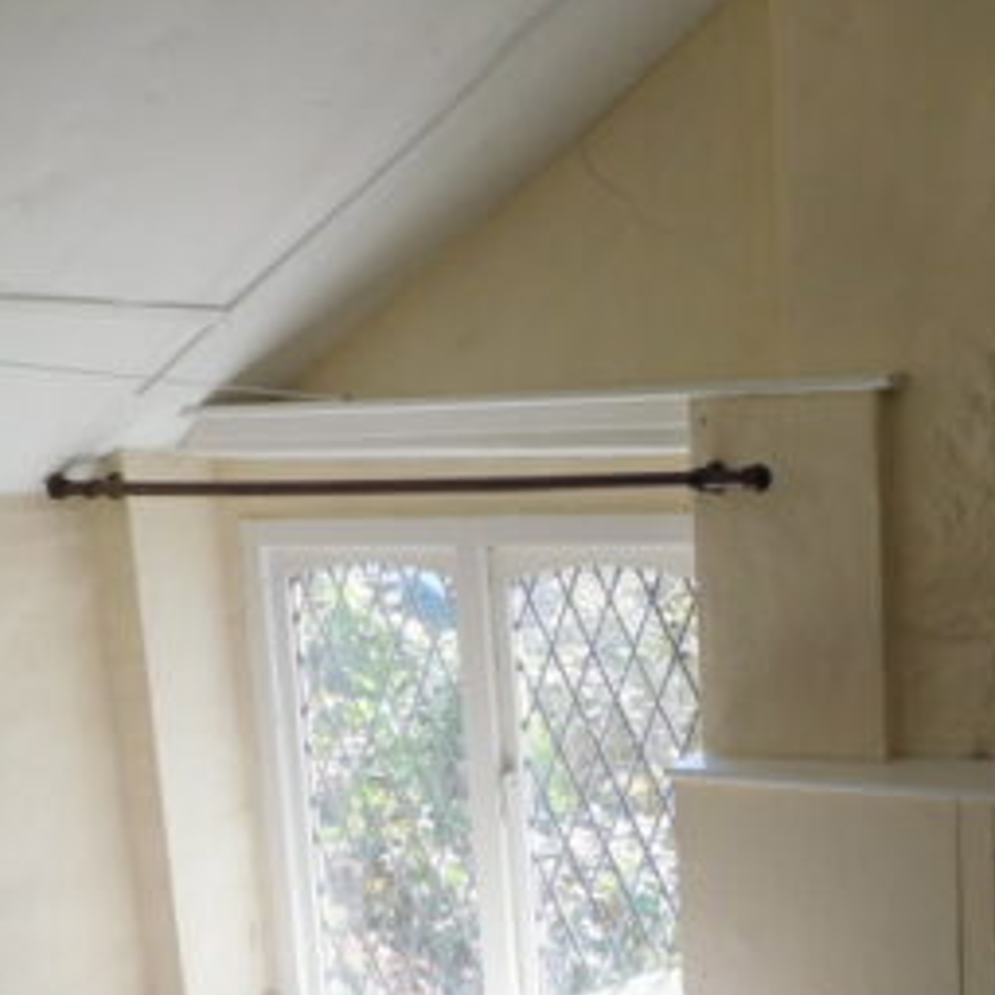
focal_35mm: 52
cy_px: 675
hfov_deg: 32.0
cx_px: 784
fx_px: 1691
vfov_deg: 32.5
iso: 125
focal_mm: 4.5
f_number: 3.4
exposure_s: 1/125
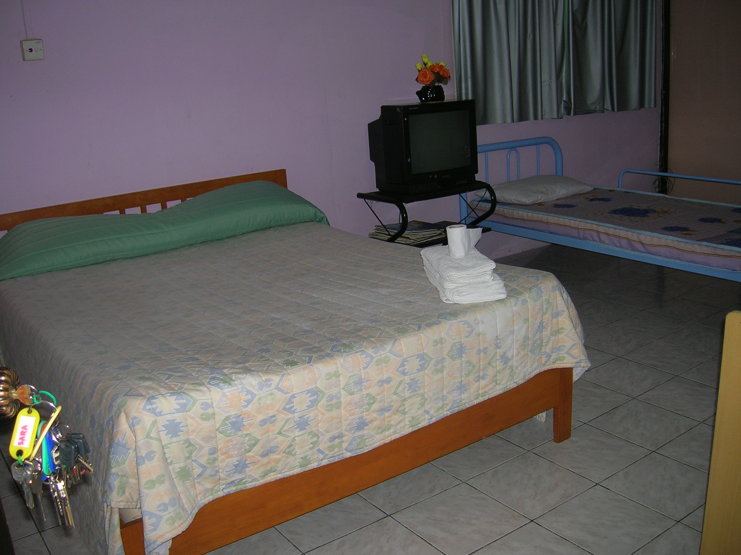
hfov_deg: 54.0
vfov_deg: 41.7
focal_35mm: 34
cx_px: 370
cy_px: 278
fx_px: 727
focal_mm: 5.7
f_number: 2.9
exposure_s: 1/60.1
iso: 50
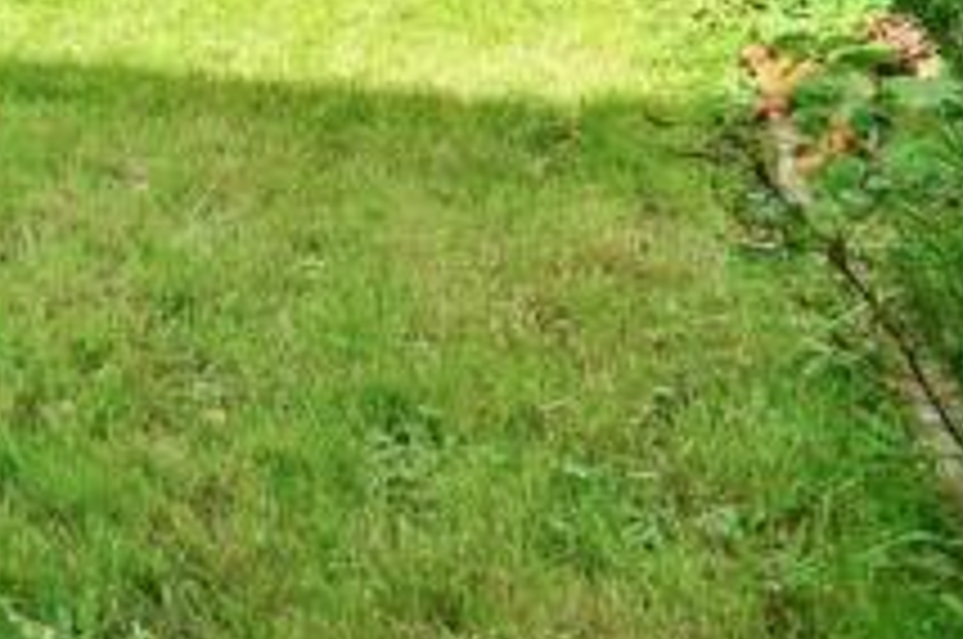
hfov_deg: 28.6
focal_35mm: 46
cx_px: -464
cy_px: -274
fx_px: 1229
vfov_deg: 24.0
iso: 200
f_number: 7.1
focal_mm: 10
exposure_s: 1/125
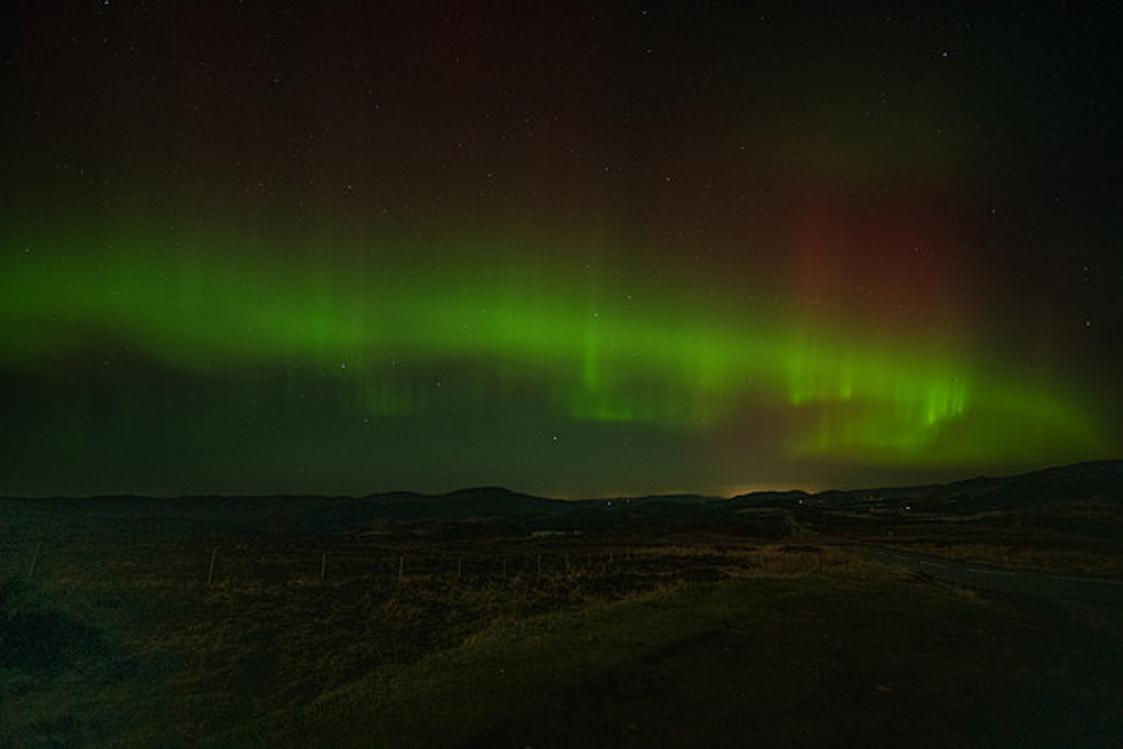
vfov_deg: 73.8
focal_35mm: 16
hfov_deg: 96.7
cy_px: 374
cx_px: 562
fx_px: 499
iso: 2500
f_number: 3.5
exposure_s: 5
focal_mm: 16
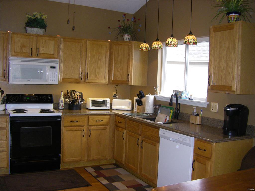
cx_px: 128
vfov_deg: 37.7
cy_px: 96
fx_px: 280
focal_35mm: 38
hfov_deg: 49.0
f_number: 3.5
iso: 250
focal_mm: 6.3
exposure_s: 1/50
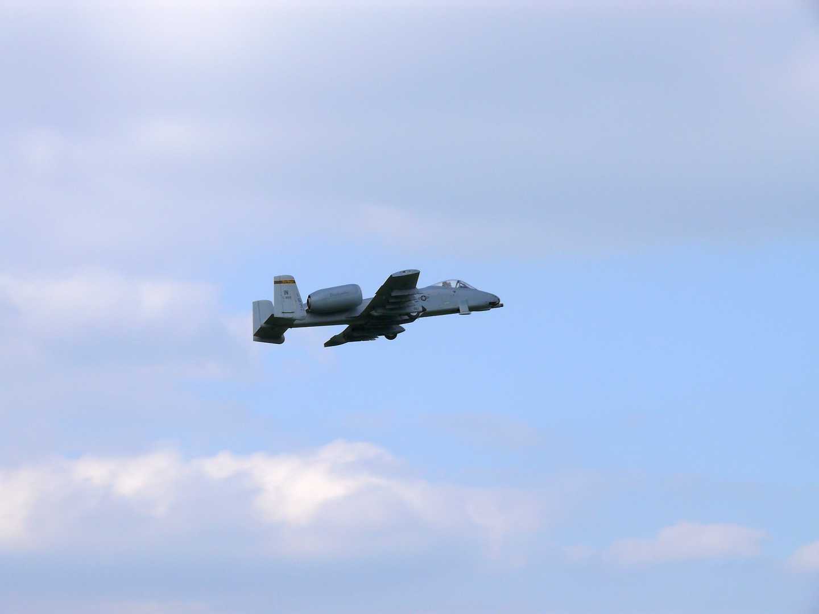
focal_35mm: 143
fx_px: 3383
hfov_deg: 13.8
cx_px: 410
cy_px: 307
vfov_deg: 10.4
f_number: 8
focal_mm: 30.2
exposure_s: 1/400
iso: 100
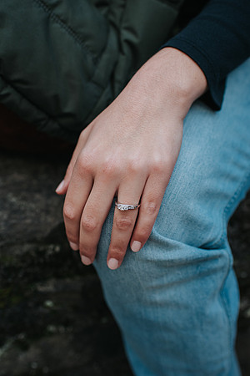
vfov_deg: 54.4
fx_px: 365
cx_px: 125
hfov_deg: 37.9
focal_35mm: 35
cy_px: 188
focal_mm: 35
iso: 1000
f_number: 3.2
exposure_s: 1/320
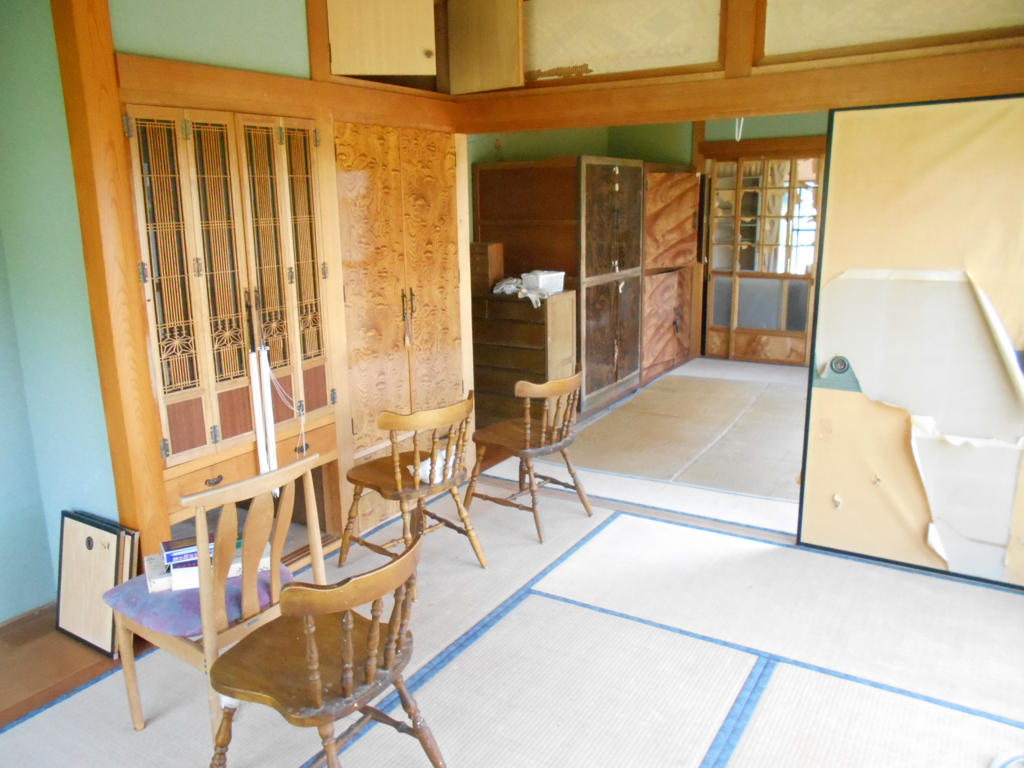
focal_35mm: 26
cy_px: 384
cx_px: 512
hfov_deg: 67.3
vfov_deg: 53.1
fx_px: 769
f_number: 3.2
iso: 800
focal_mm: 4.6
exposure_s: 1/200
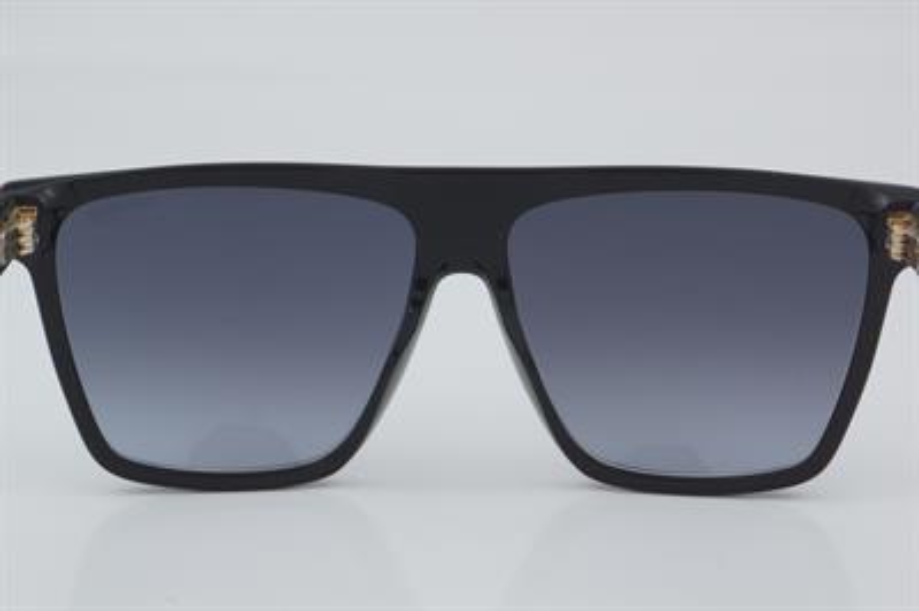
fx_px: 2104
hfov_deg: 24.6
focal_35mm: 82
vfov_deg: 16.5
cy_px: 306
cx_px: 460
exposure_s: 1/4
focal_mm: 55
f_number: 32
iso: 100
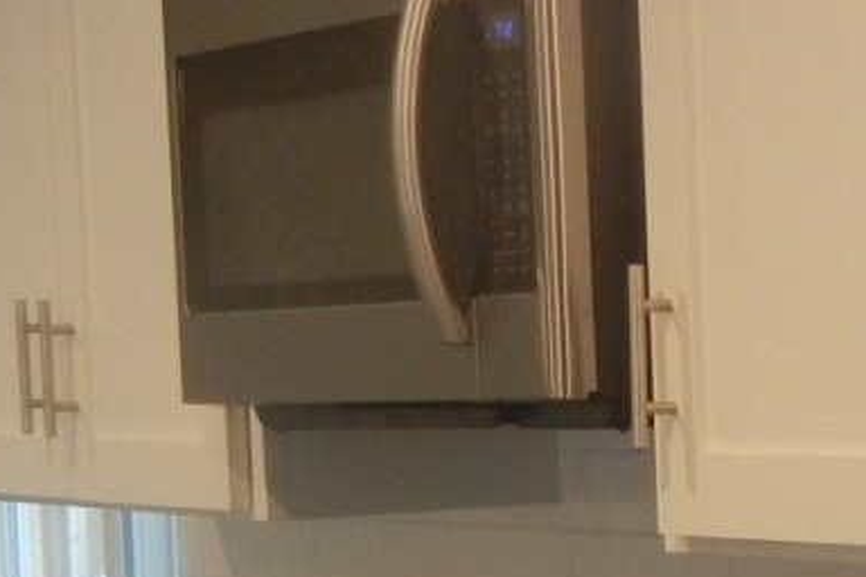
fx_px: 4065
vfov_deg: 8.1
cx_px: 945
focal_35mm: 169
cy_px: 629
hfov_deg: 12.0
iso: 400
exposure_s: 1/24.8
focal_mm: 7.1
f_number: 3.7
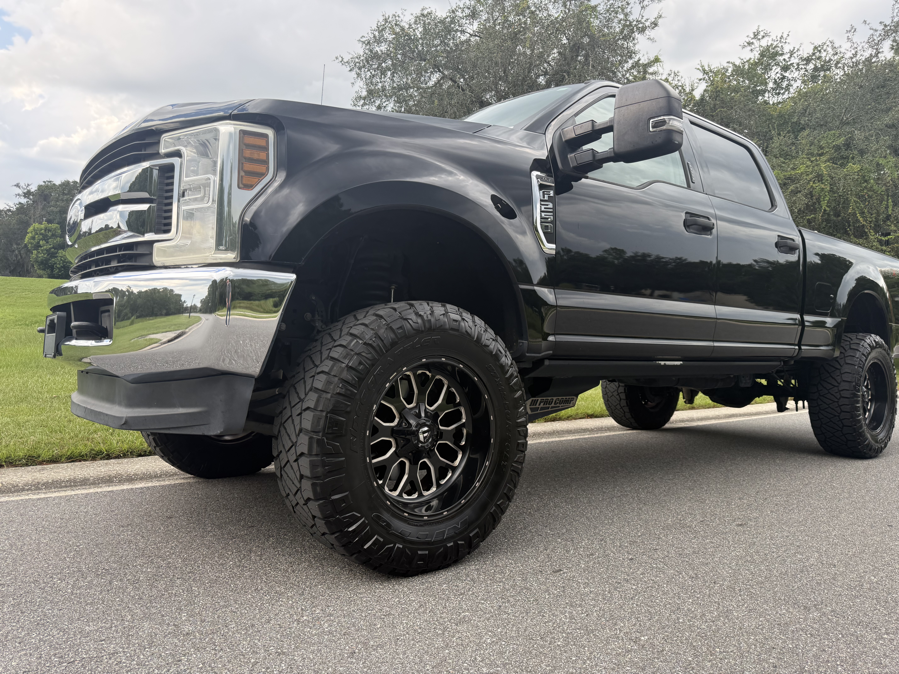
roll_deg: -2.1
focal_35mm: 24
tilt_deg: -0.2
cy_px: 337
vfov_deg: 56.8
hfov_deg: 71.6
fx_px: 623
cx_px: 450
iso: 100
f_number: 1.78
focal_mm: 6.76
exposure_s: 1/689
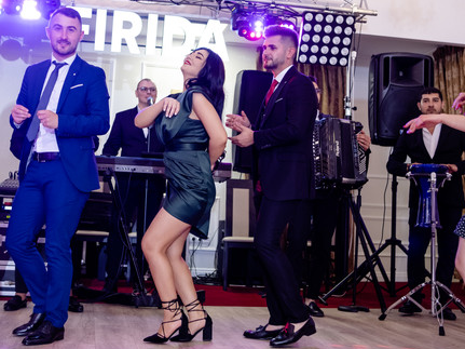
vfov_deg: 29.0
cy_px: 126
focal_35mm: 50
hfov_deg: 38.2
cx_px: 216
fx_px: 671
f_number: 2.2
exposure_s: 1/200
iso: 800
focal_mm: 23
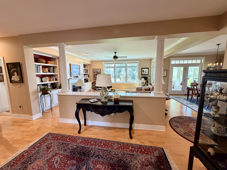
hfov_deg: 102.1
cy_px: 85
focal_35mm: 14
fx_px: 92
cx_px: 114
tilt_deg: -6.6
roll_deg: -0.6
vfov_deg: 85.7
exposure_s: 1/60
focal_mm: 2.22
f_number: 2.2
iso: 200
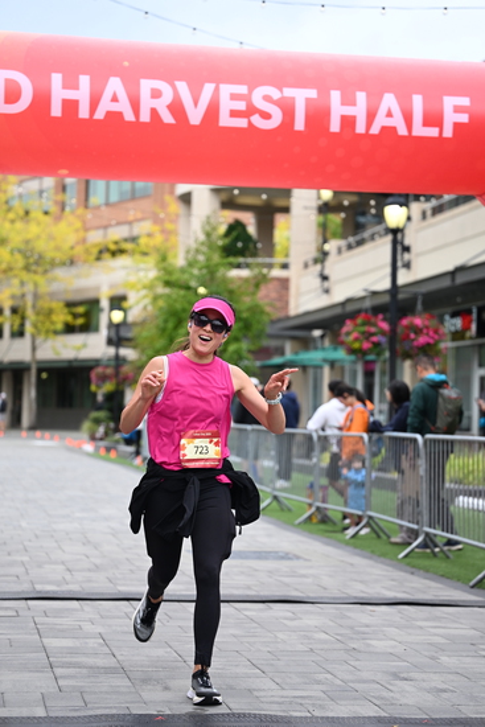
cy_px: 364
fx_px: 1575
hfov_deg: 17.5
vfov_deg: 26.0
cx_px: 242
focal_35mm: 78
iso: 640
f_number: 2.8
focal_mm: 78
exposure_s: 1/2000
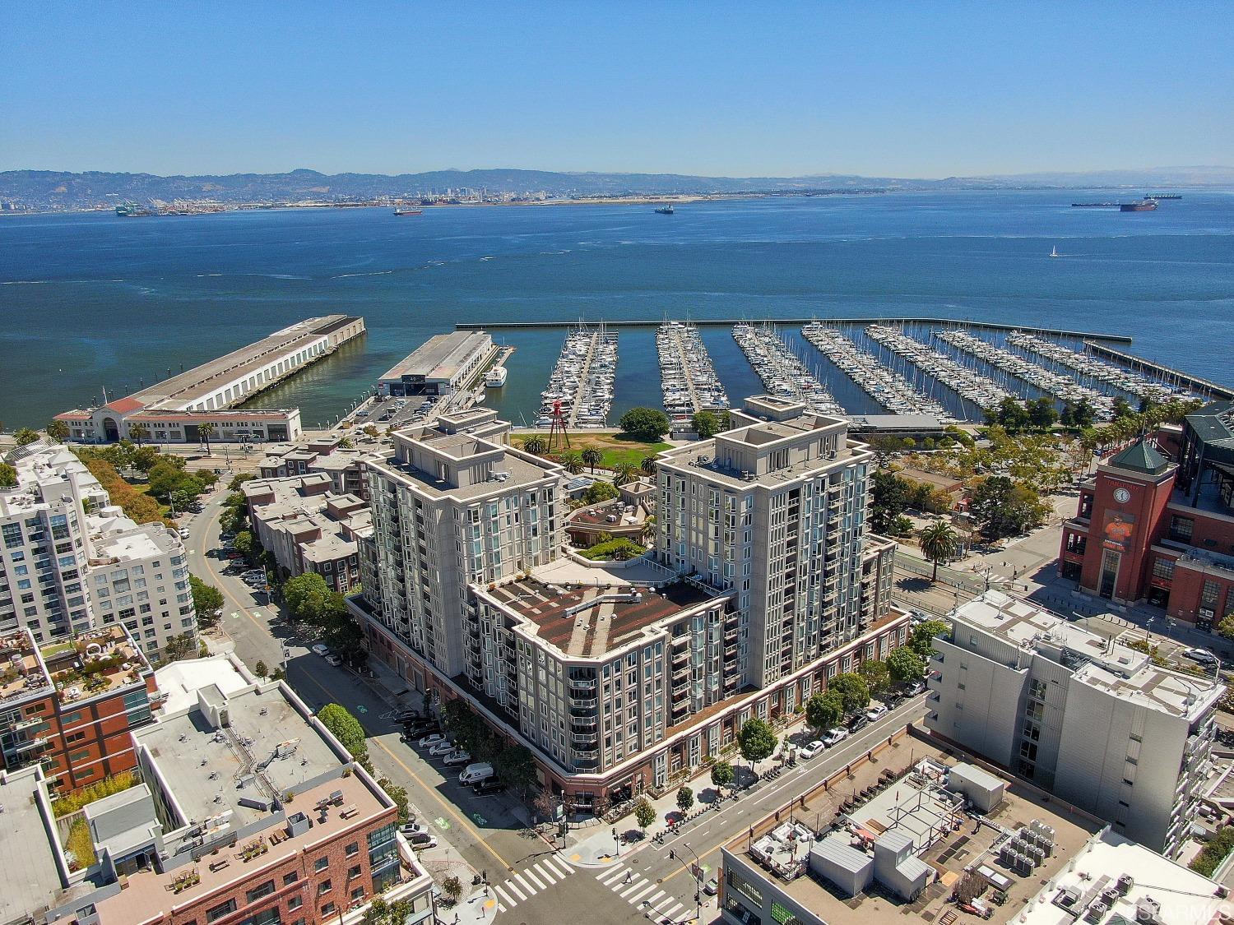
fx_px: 856
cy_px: 462
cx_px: 617
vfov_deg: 56.8
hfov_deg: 71.6
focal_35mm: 24
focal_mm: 4.39
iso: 100
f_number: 2.8
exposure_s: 1/60
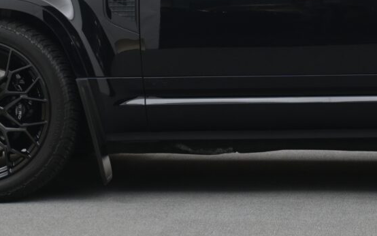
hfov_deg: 16.6
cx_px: 316
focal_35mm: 124
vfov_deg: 10.4
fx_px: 1277
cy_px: -6
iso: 560
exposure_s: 1/40
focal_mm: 26.5
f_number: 4.5
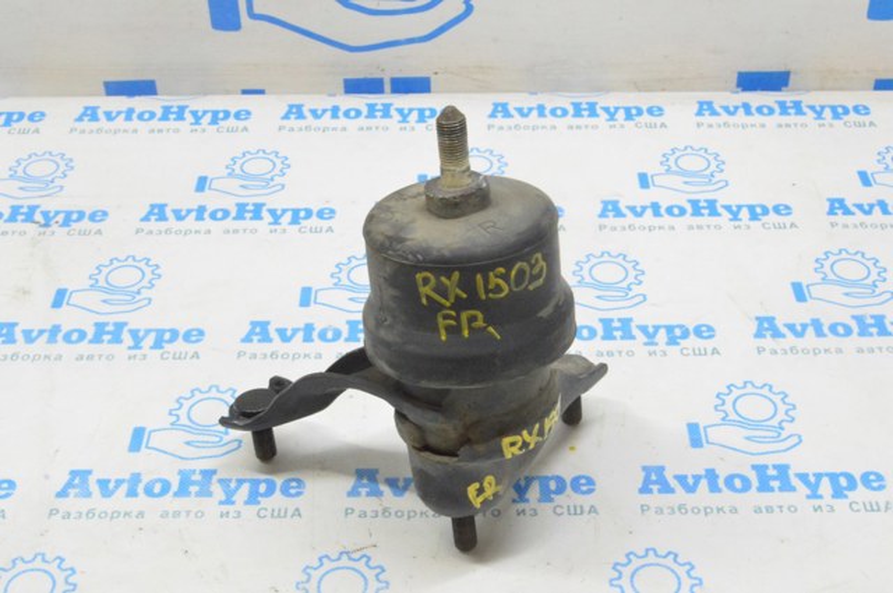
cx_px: 446
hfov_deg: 35.1
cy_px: 296
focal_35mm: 57
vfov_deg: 23.7
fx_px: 1412
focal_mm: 38
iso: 6400
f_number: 20
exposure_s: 1/15
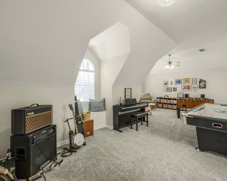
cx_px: 136
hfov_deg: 91.9
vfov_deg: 80.4
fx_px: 108
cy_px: 91
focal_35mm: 16
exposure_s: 1/13
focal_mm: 14
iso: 500
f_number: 11
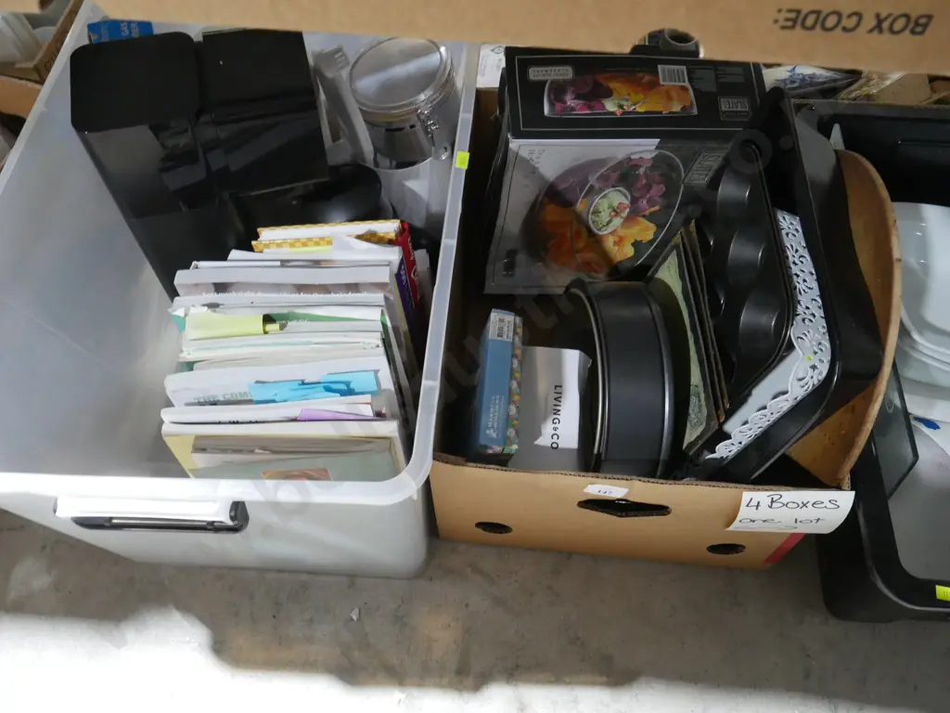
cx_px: 475
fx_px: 768
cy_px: 356
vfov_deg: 49.7
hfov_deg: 63.4
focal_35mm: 28
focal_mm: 14
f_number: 5.6
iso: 3200
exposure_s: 1/40
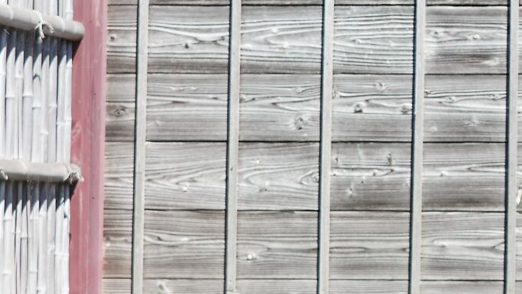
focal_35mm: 138
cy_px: 145
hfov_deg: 14.4
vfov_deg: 8.8
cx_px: 815
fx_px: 1910
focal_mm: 37
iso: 100
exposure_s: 1/160
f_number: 4.5
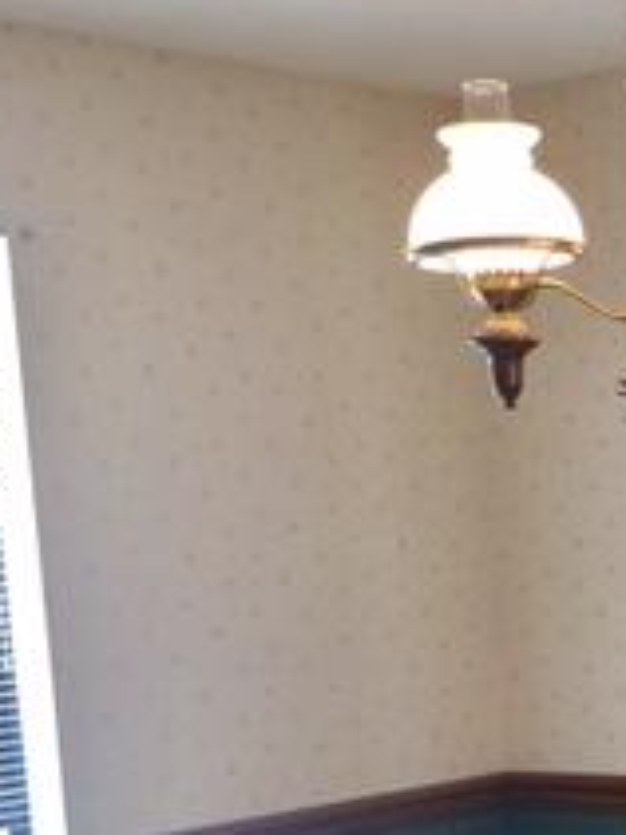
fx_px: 2124
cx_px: 899
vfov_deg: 21.7
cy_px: 776
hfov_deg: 15.6
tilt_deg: -4.7
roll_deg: +2.2
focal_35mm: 88
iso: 32
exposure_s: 1/15
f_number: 2.2
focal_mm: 4.15
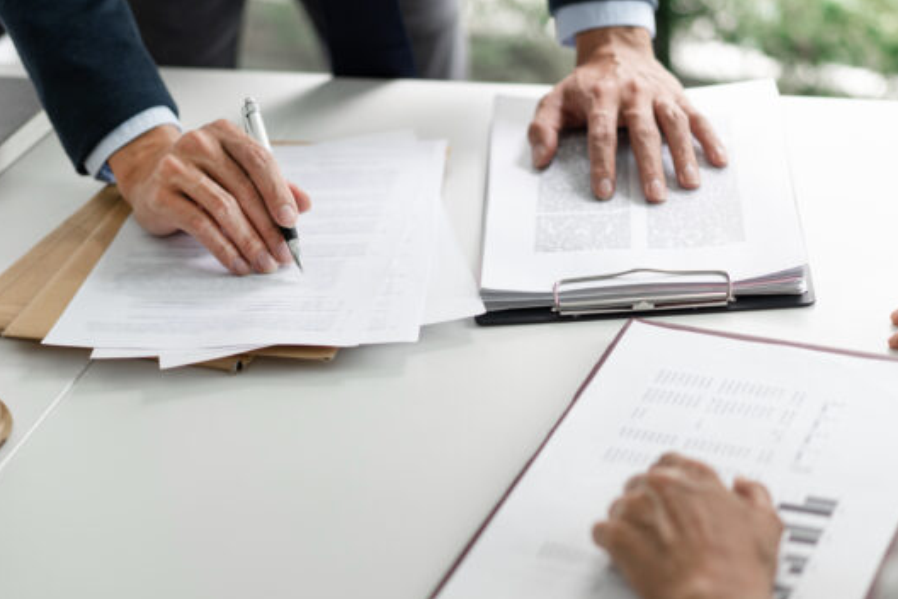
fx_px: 1995
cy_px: 391
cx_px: 481
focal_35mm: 80
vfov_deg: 17.0
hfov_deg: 25.4
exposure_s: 1/125
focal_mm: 55
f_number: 2
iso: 200
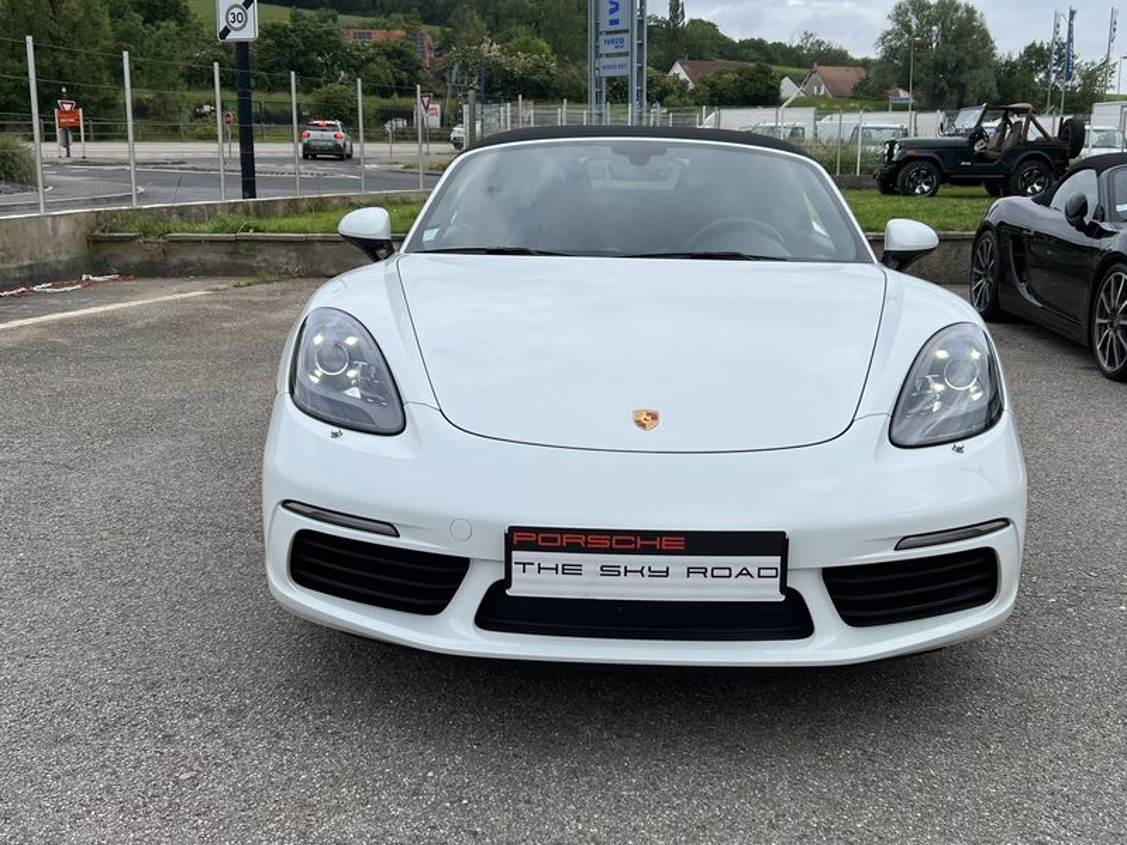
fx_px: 1270
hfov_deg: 47.8
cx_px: 590
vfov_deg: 36.8
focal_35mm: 39
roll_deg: +0.4
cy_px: 379
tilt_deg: -11.0
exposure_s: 1/3165
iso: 50
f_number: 1.5
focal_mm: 5.7
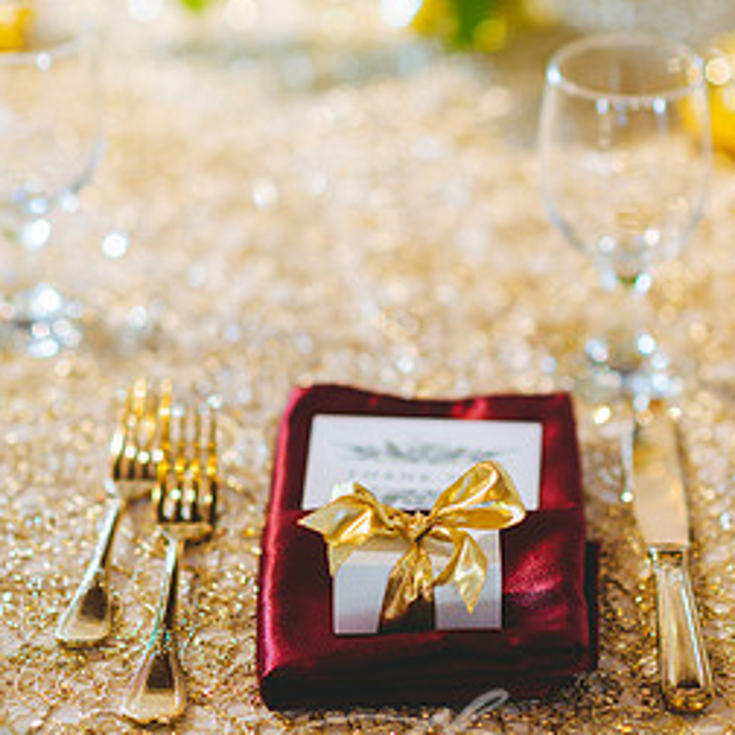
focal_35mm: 129
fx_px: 3099
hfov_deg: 13.5
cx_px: 421
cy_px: 239
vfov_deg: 13.5
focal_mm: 85
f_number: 2
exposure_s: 1/160
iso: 640
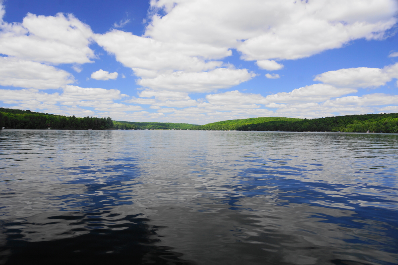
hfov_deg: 67.4
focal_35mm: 27
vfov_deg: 47.9
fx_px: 298
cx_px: 199
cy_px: 132
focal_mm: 18
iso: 100
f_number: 9
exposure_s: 1/100
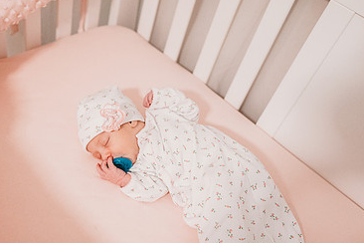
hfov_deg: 50.1
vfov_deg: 34.9
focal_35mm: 38
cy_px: 147
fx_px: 384
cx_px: 134
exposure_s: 1/160
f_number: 2.2
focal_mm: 24
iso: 2000
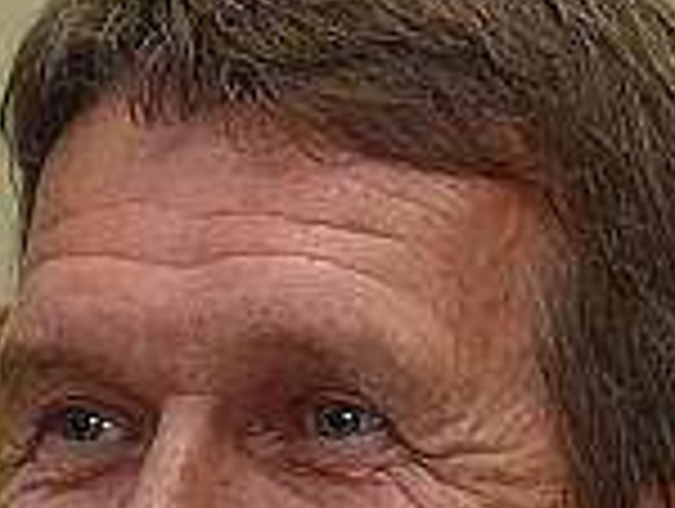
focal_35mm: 600
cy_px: 378
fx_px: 11719
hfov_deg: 3.3
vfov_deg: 2.5
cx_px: 864
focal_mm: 23.7
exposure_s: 1/30
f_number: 4
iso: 100
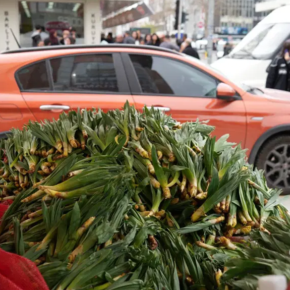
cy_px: 144
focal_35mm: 52
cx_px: 154
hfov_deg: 32.8
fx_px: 493
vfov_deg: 32.8
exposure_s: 1/200
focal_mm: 40
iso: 100
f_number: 4.5
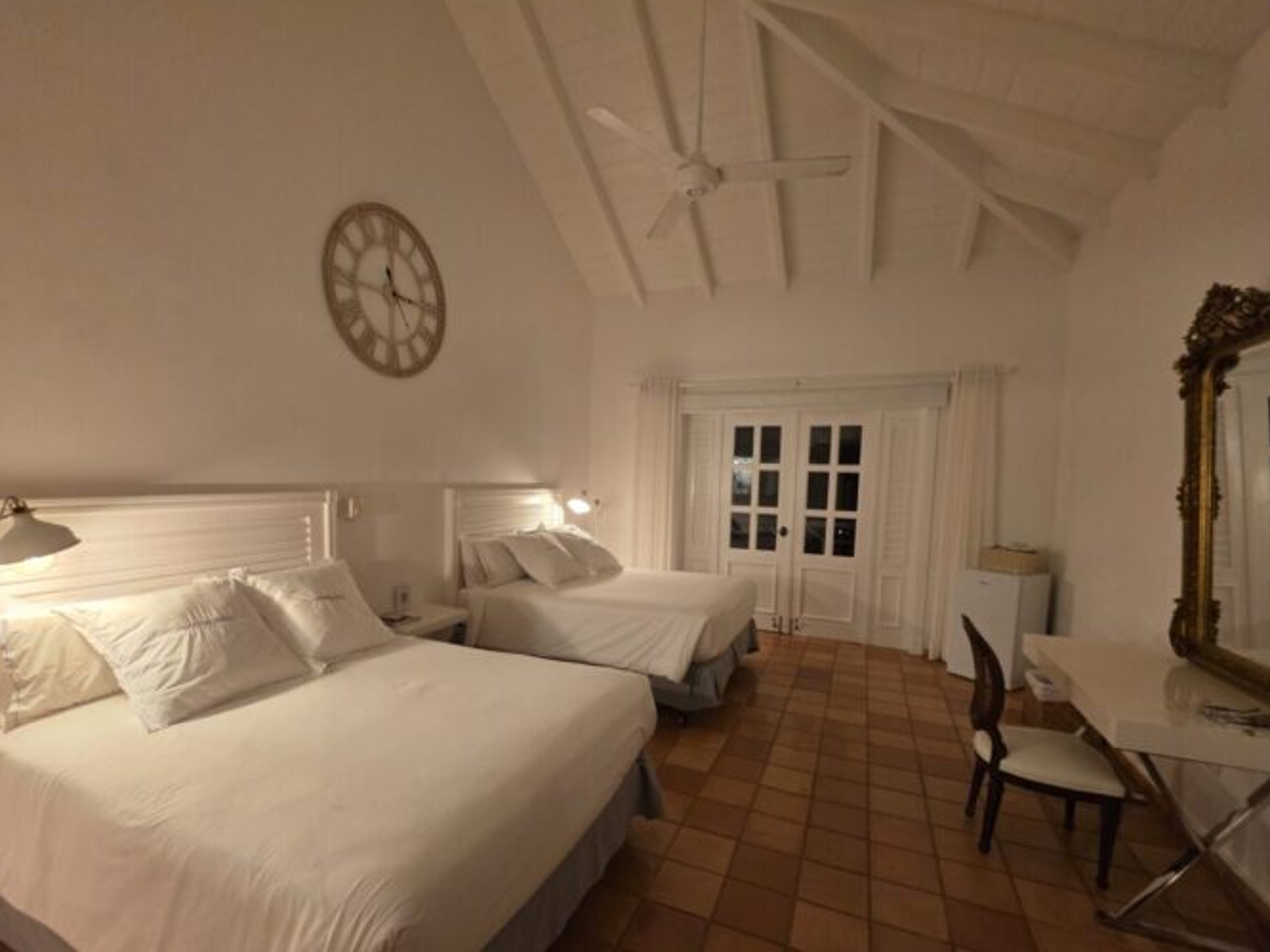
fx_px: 550
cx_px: 595
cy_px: 525
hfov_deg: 98.1
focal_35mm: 15
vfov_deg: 81.5
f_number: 1.9
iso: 400
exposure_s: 1/60
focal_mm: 2.2
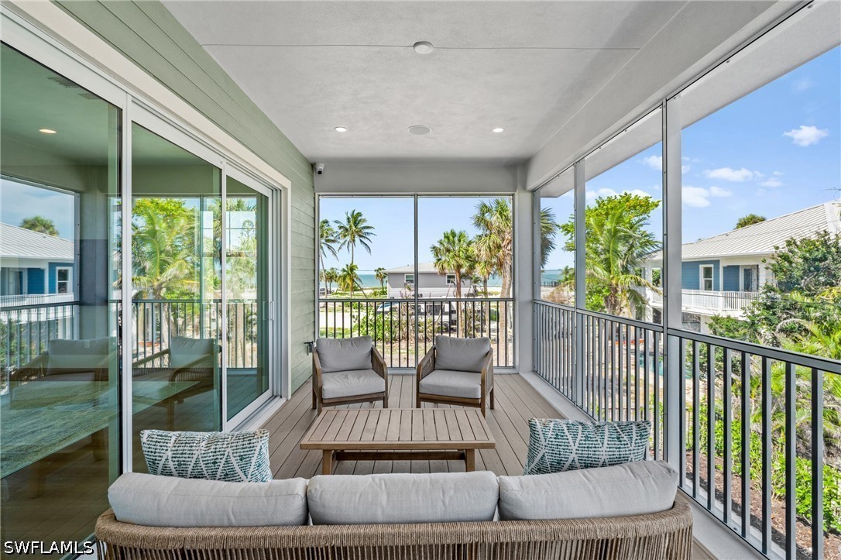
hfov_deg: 96.8
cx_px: 420
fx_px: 374
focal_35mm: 16
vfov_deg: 73.7
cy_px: 280
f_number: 9
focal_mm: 16
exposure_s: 1/13
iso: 200
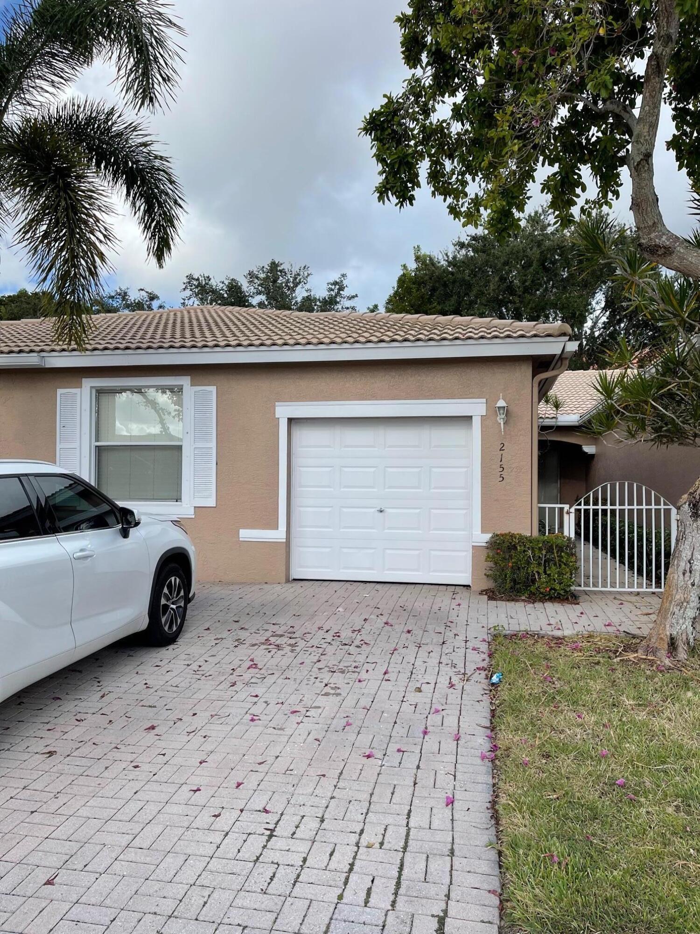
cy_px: 467
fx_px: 701
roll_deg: -0.6
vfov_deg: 67.3
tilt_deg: +0.2
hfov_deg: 53.1
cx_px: 350
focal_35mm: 26
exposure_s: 1/2597
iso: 32
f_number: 1.6
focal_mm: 5.1
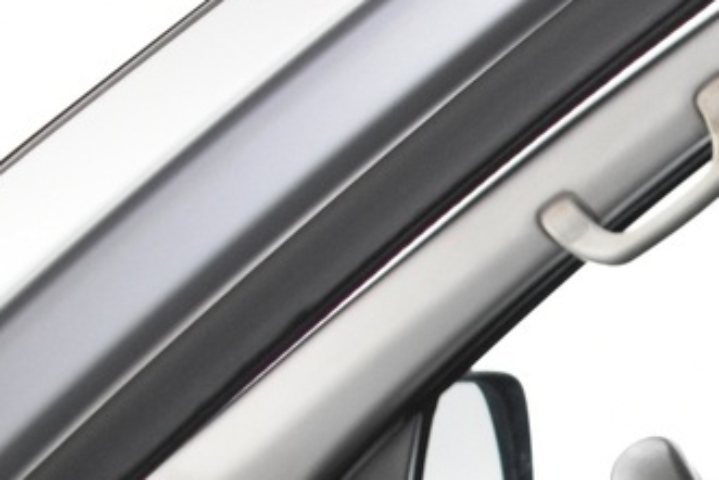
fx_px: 2637
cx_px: 1038
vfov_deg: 9.7
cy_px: 971
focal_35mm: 132
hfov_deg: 14.6
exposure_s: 1/30
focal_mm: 18
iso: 2200
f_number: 3.5
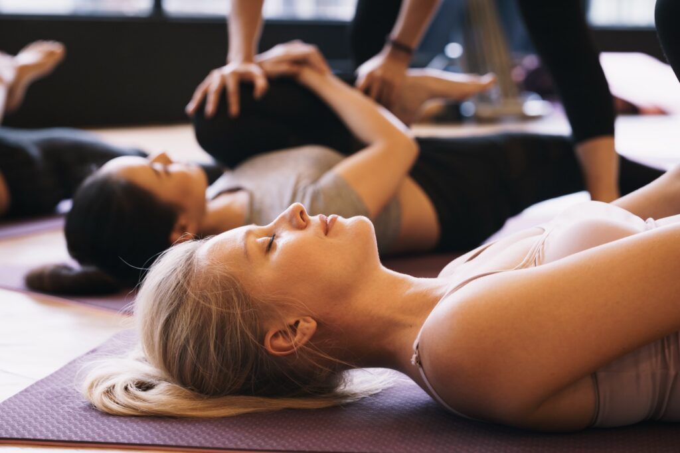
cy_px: 226
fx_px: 1606
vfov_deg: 16.1
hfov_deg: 23.9
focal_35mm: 85
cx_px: 340
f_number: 4
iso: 800
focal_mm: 85
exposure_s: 1/25
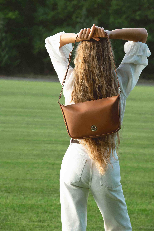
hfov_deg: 8.9
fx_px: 995
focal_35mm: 155
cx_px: 77
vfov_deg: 13.2
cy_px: 116
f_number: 8
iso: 1250
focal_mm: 155
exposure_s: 1/400
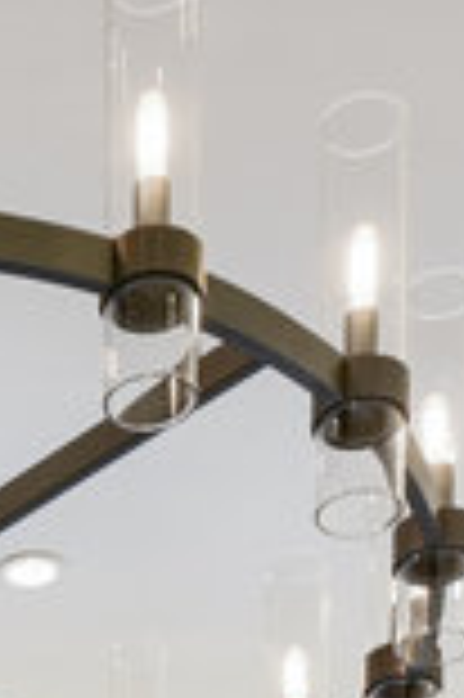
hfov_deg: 11.3
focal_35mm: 116
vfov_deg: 12.6
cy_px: 1792
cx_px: -225
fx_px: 2248
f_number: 9
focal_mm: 15
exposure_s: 1/50
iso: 400
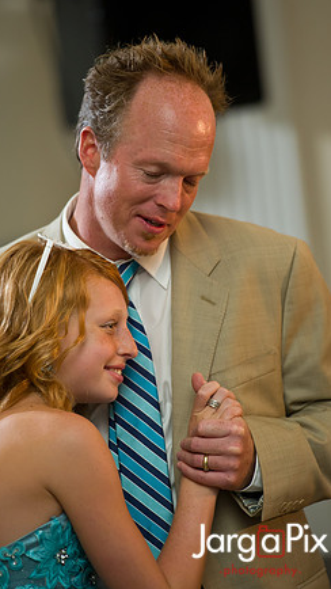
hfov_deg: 5.6
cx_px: 172
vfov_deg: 9.9
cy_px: 290
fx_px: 3387
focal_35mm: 217
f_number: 3.2
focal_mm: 200
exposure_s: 1/125
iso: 1600
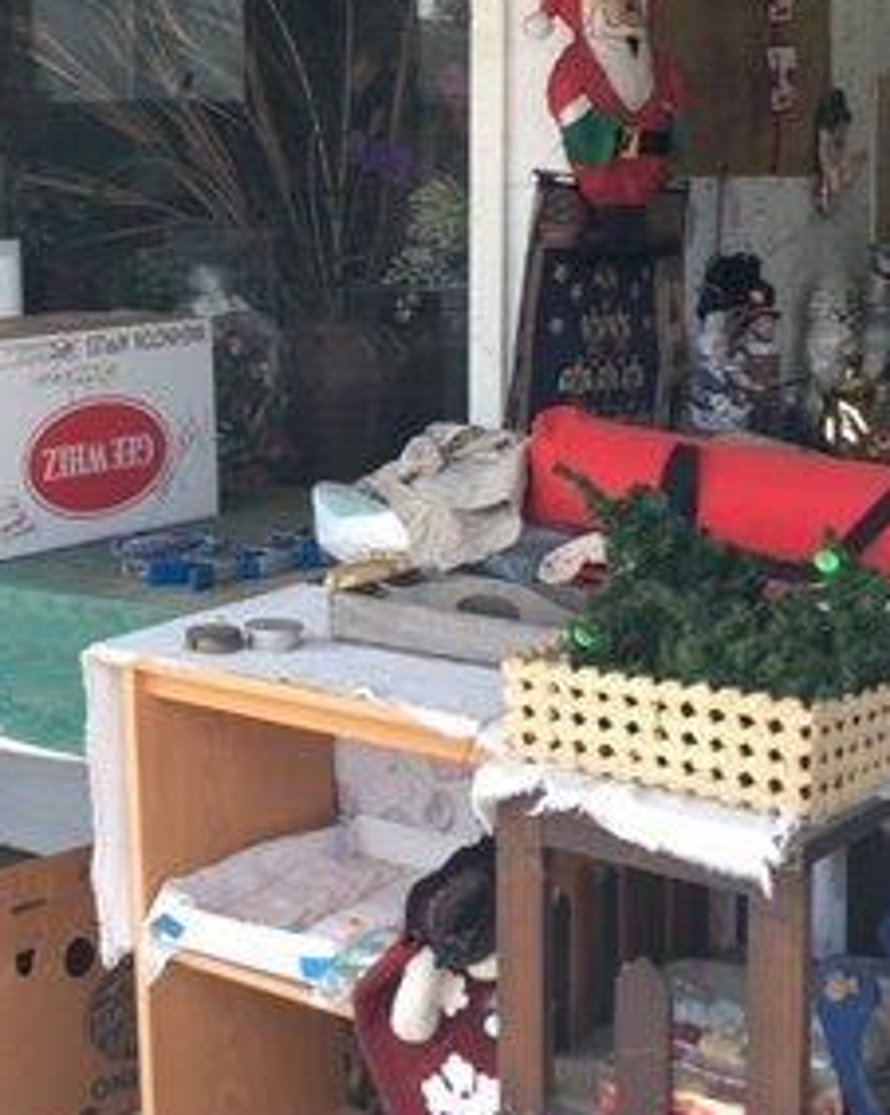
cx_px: 79
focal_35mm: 64
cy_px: 414
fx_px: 2110
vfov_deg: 29.5
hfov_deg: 23.2
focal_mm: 4.15
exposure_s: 1/120
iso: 25
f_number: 2.2
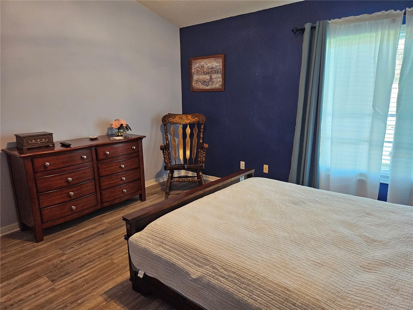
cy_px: 155
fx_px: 274
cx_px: 206
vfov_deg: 58.9
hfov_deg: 73.9
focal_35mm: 23
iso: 640
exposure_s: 1/120
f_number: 1.8
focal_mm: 5.4
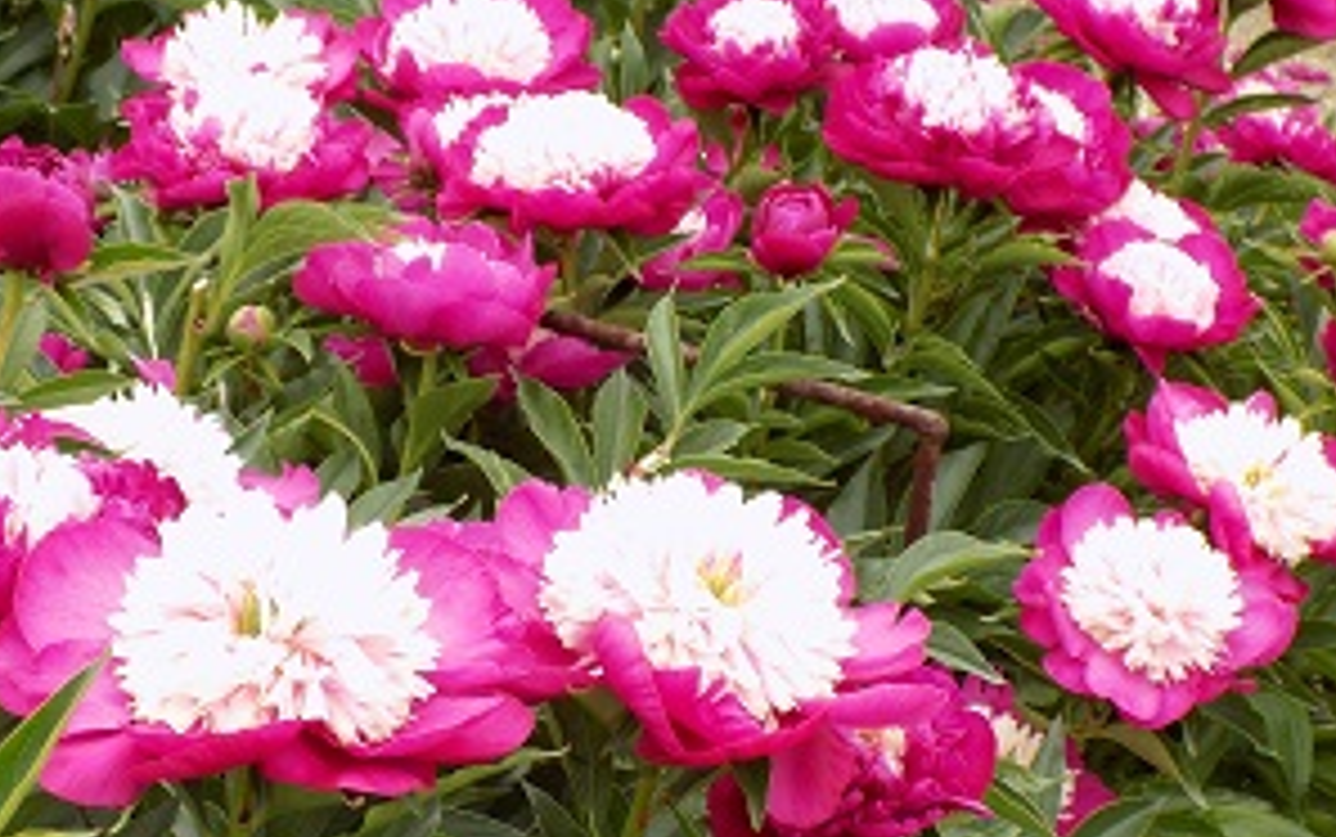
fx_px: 3680
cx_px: 625
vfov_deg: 13.0
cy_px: 423
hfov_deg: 20.6
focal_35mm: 101
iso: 80
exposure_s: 1/200
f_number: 4
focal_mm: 10.5
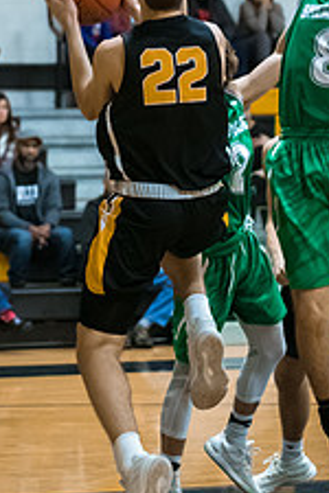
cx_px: 94
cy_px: 252
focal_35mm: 210
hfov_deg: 6.5
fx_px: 2879
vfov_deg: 9.8
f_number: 2.8
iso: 3200
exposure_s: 1/400
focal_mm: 70
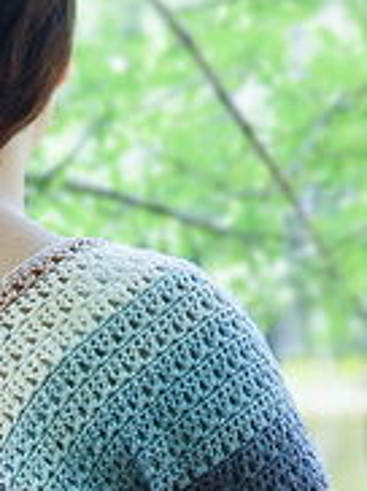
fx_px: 2593
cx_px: 194
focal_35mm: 183
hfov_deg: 8.1
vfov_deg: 10.4
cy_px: 774
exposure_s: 1/120
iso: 40
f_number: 2.4
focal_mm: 6
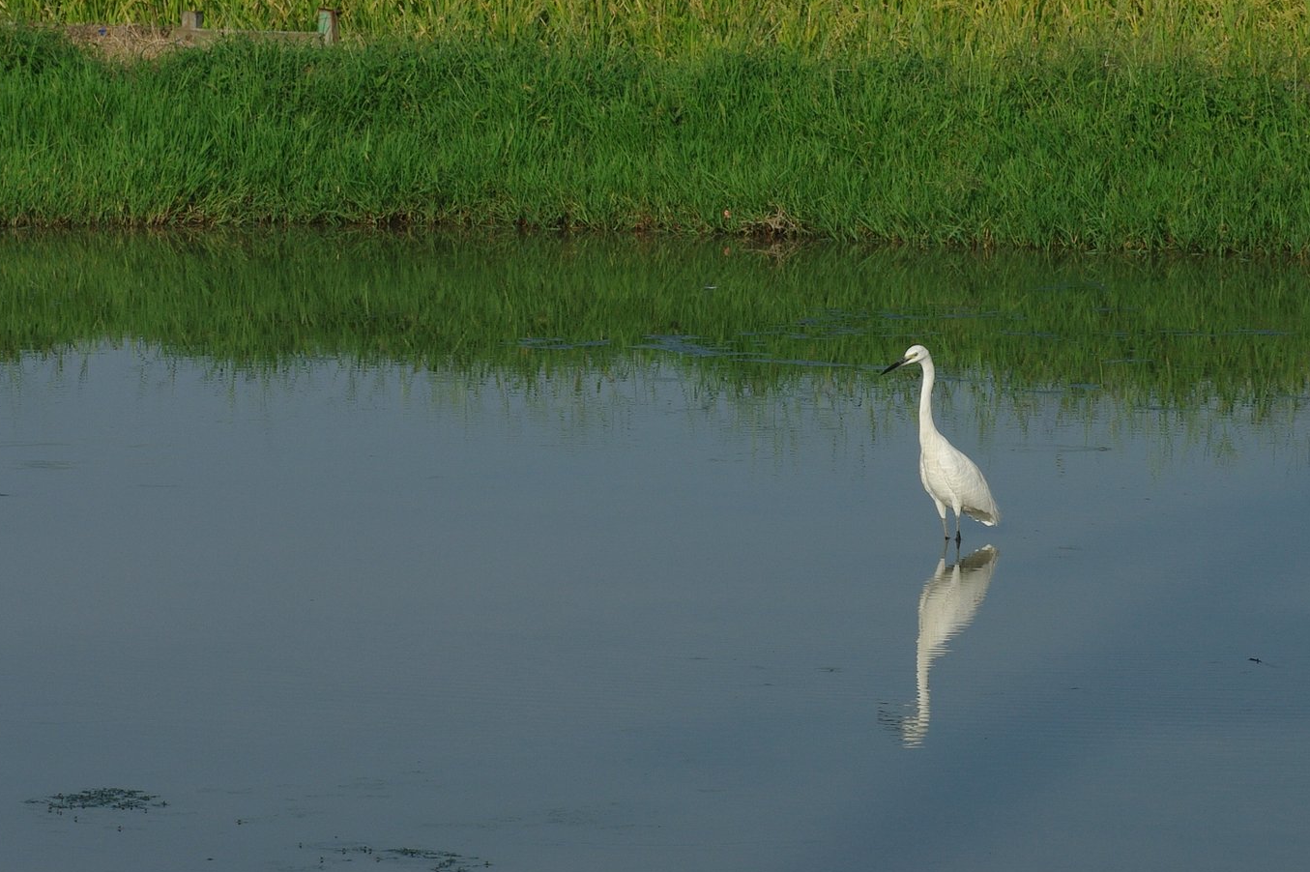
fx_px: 7419
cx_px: 805
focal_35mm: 204
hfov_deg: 10.1
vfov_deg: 6.7
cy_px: 314
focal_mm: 90
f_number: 11
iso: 100
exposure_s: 1/250
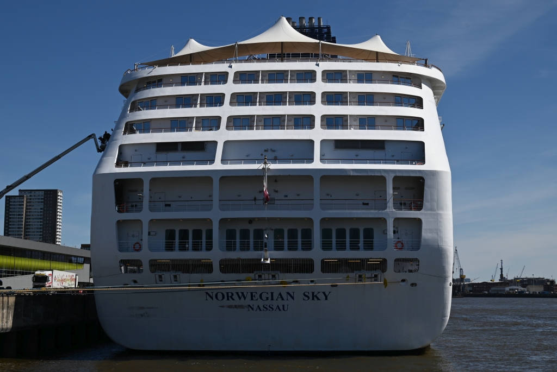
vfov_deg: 28.1
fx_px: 743
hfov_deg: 41.1
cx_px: 278
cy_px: 186
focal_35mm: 48
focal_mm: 48
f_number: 8
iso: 100
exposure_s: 1/500
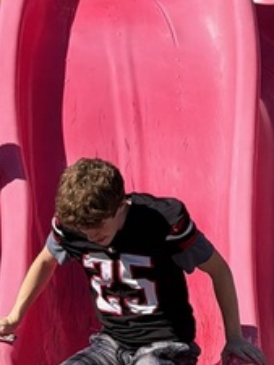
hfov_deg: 13.6
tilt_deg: -12.0
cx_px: 161
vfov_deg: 17.8
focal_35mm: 109
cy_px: 313
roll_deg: -0.6
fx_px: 1149
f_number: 1.78
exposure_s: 1/17544
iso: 320
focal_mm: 6.76
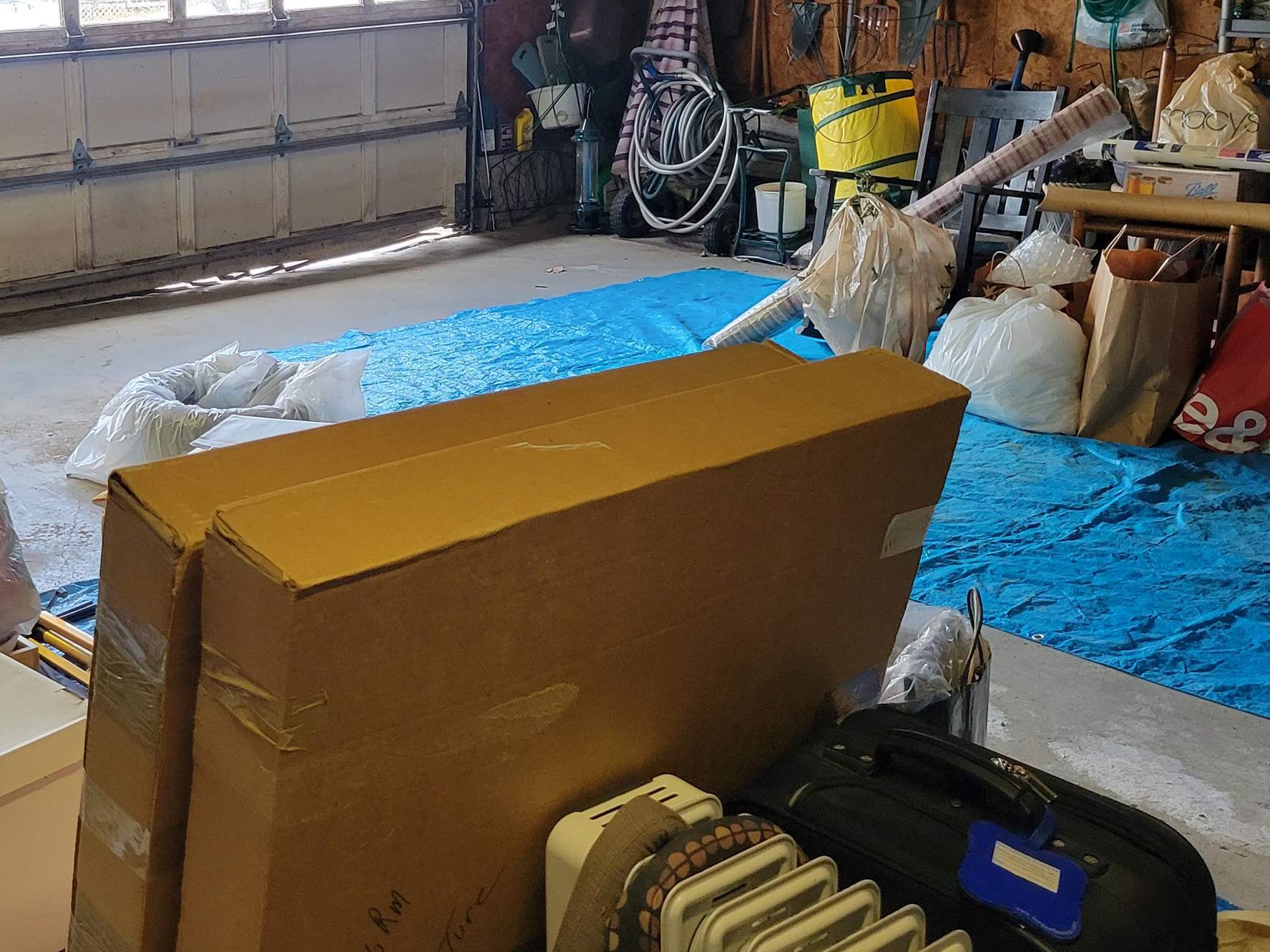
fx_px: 1651
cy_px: 257
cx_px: 275
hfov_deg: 40.5
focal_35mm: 45
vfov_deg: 31.7
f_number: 1.8
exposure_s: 1/120
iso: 320
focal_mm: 5.4
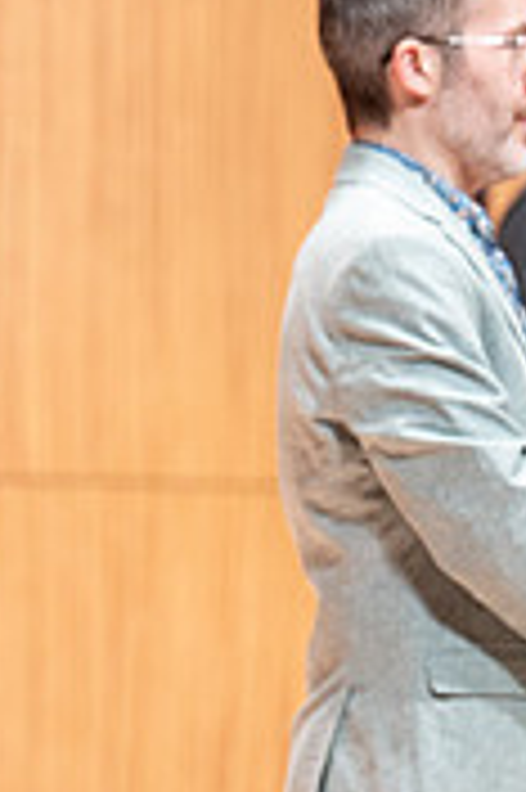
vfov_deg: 3.4
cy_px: 171
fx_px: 13175
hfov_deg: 2.3
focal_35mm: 600
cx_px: -264
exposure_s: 1/50
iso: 500
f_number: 2.8
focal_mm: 160
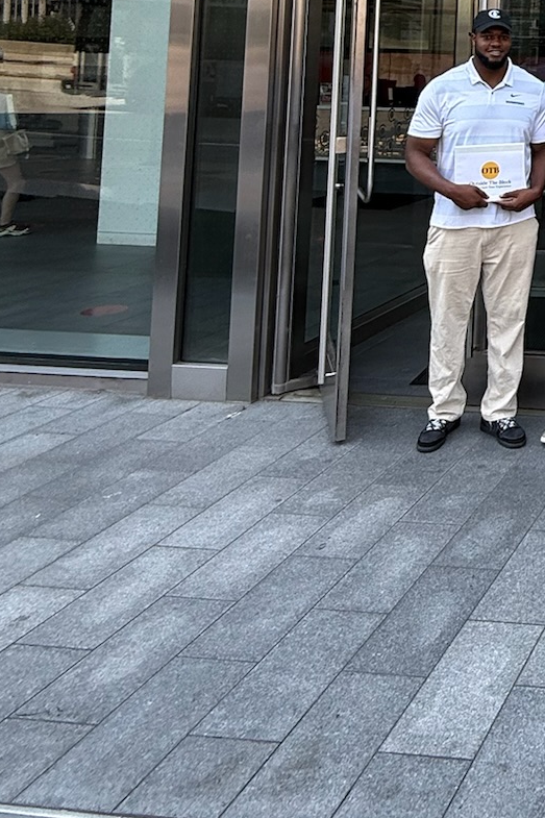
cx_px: 795
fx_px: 863
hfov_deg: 26.5
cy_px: 34
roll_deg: -1.9
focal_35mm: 38
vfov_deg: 44.5
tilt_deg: -1.2
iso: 50
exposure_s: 1/253
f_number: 2.2
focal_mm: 2.22
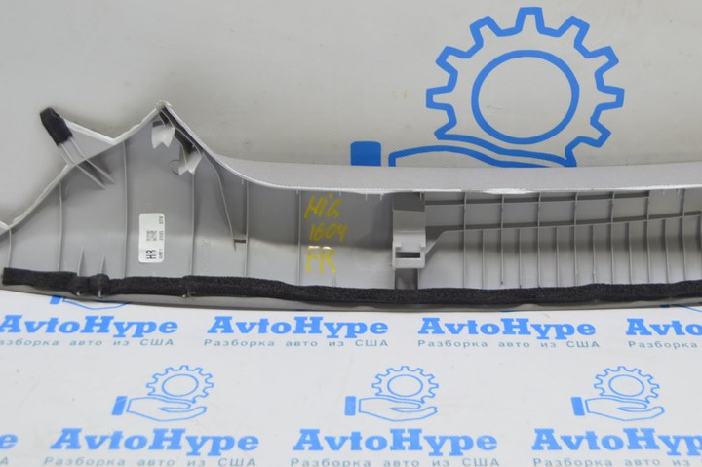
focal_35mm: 64
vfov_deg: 21.1
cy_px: 149
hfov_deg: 31.3
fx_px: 1247
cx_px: 435
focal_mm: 30
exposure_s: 1/20
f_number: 5.6
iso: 400
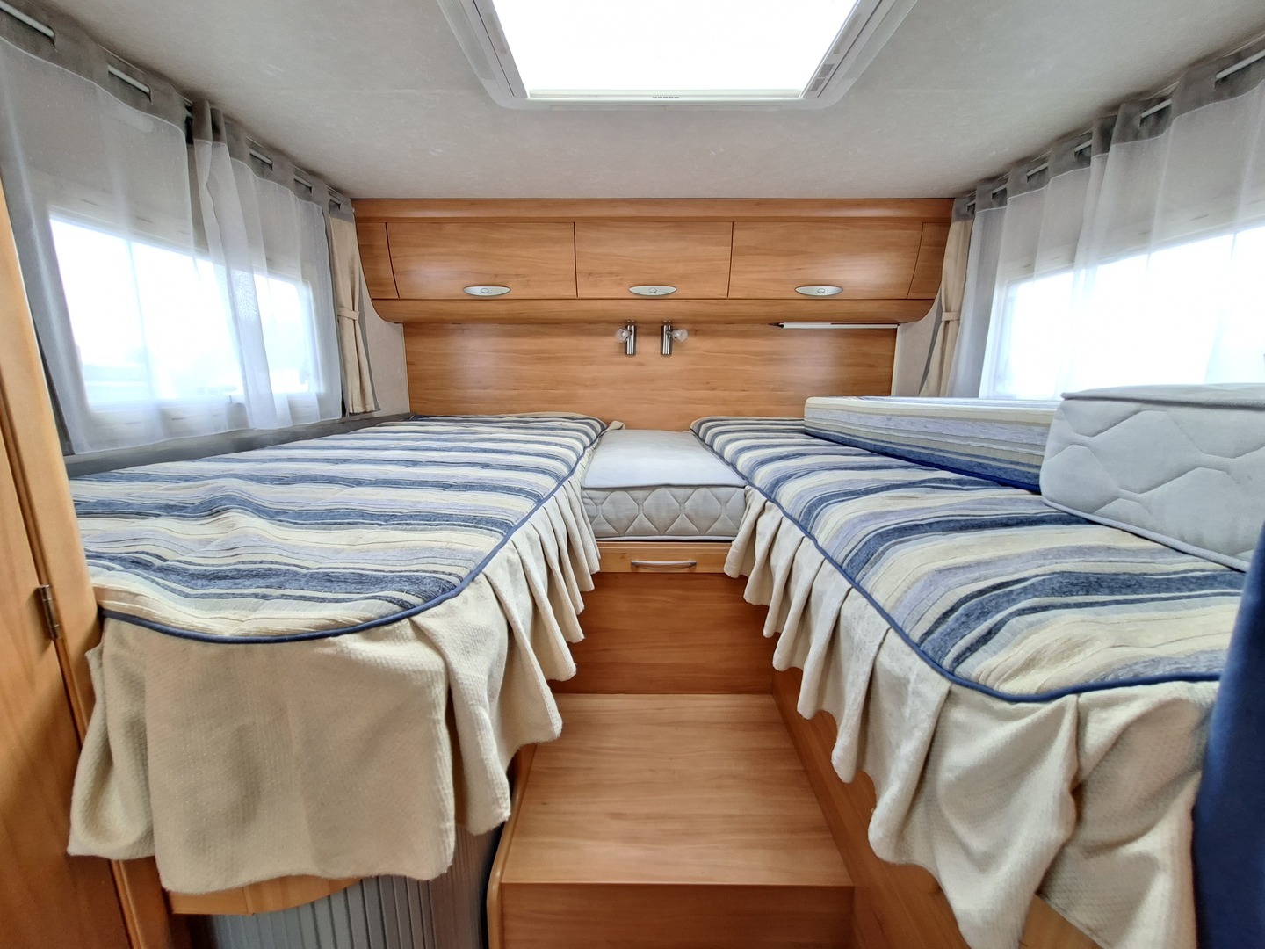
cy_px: 474
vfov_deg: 89.9
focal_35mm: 13
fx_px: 475
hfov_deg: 106.2
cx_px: 632
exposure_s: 1/40
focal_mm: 1.74
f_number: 2.2
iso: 125
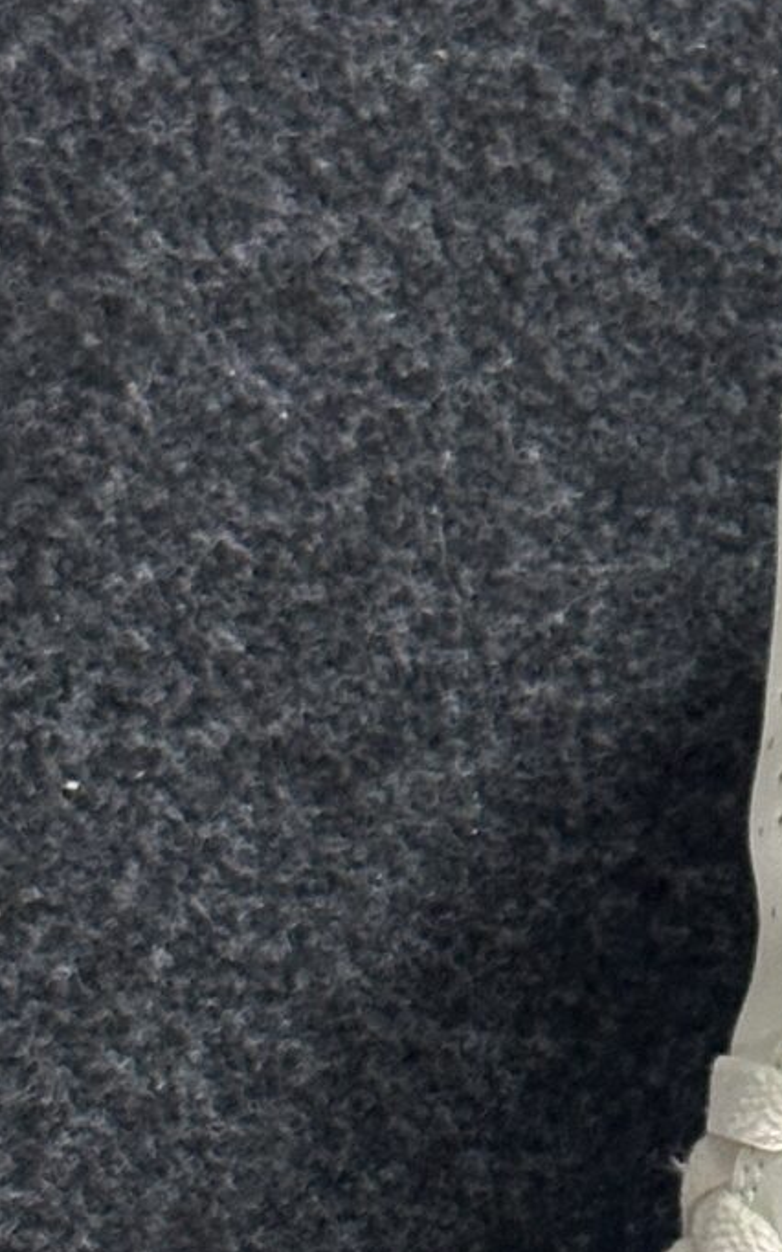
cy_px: 1746
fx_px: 6516
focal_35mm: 191
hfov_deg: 6.7
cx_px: 1424
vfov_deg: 10.7
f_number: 1.78
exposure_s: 1/50
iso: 160
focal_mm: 6.86
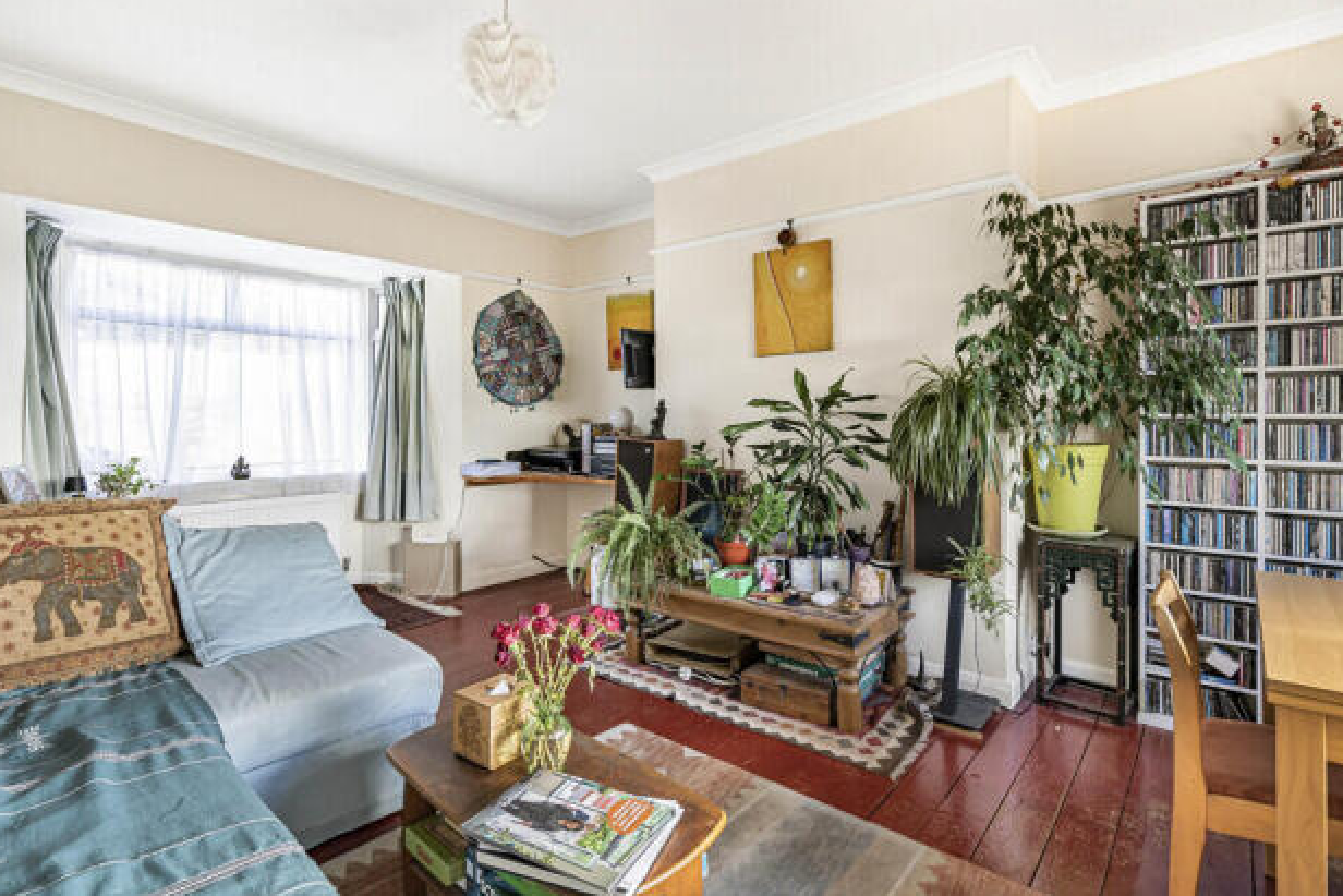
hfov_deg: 93.3
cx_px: 670
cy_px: 433
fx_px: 634
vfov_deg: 70.4
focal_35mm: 17
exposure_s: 1/25
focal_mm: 16
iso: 400
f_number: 9
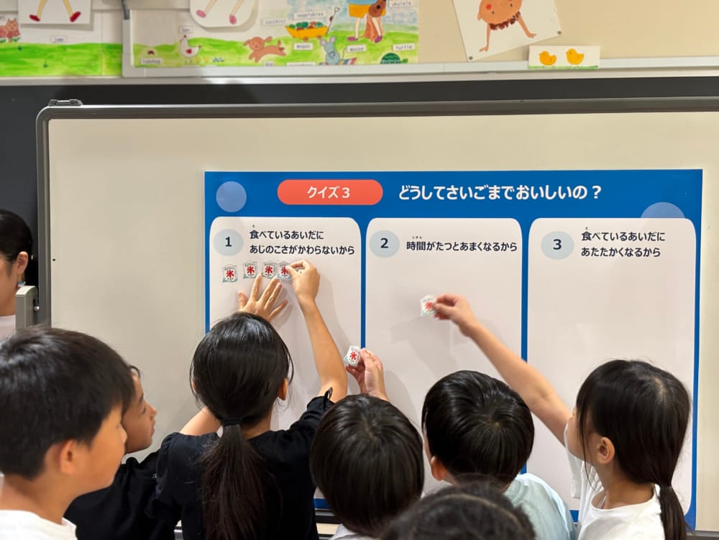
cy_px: 270
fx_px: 1080
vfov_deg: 28.0
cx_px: 360
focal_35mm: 52
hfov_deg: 36.8
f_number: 1.6
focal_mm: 5.96
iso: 64
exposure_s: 1/60
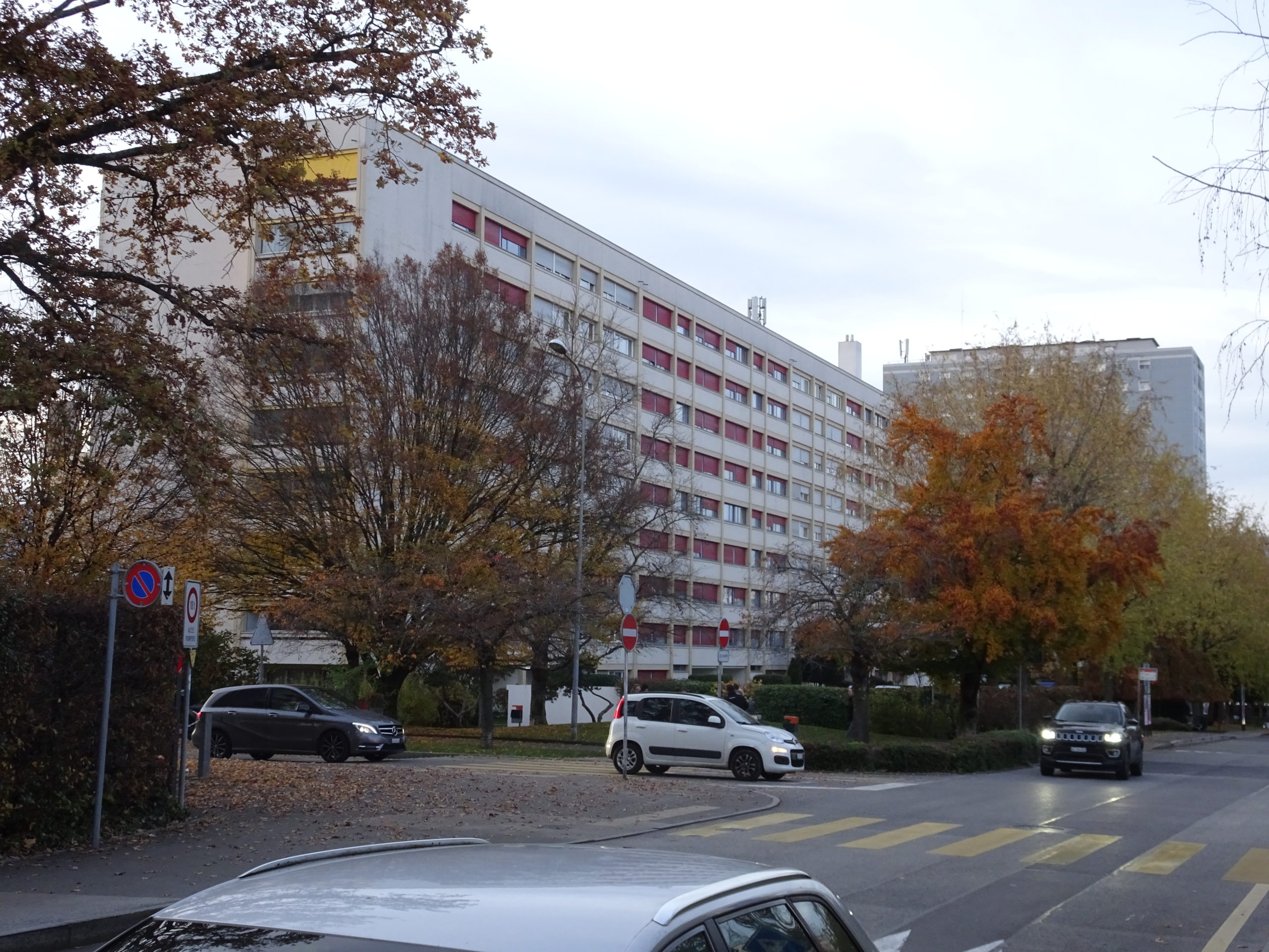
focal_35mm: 43
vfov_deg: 33.6
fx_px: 1576
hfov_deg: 43.9
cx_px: 634
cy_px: 476
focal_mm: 7.3
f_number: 4
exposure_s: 1/50
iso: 250
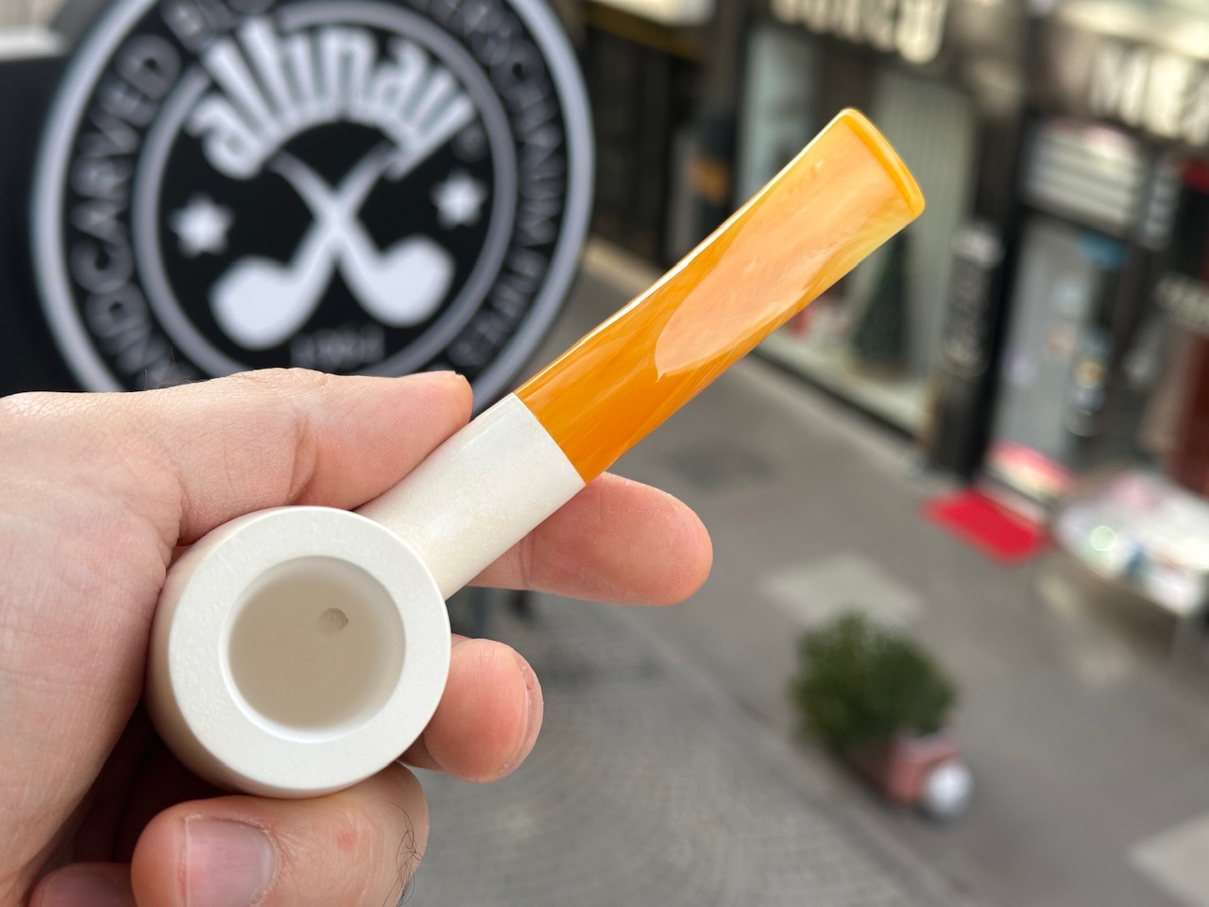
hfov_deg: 39.7
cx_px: 604
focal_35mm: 48
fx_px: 1676
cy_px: 454
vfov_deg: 30.3
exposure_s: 1/401
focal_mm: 6.86
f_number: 1.78
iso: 64
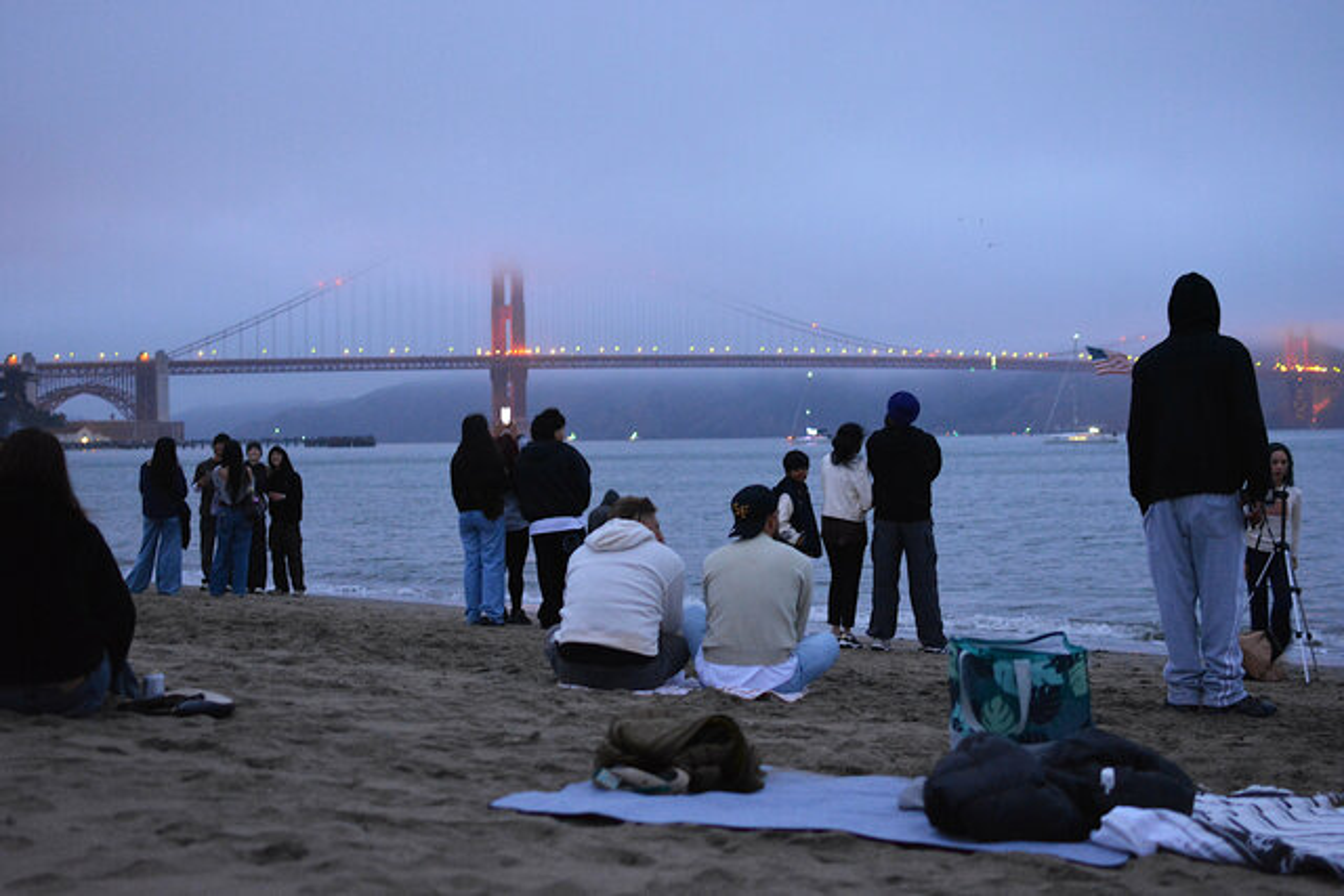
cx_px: 672
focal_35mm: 52
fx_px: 1960
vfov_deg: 25.8
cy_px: 448
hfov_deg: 37.8
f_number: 2.5
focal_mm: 35
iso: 3200
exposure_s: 1/25
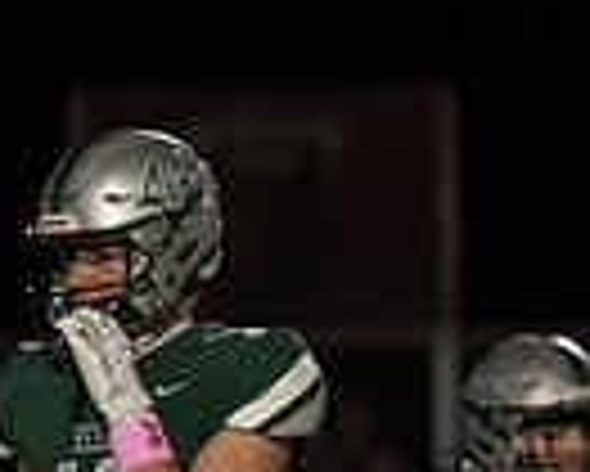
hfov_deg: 2.0
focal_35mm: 964
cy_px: 742
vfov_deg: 1.6
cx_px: 1381
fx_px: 16846
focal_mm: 156
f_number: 2.8
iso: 1000
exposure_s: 1/1000
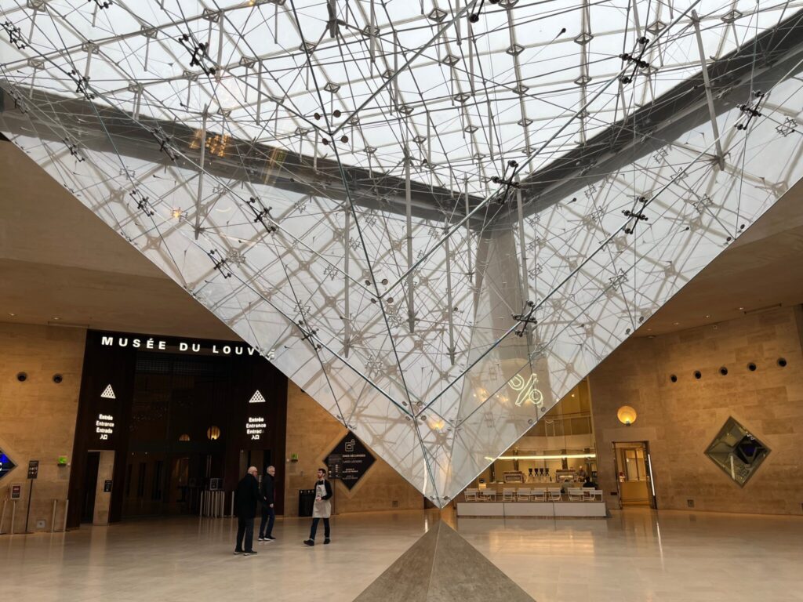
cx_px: 402
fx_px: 603
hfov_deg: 67.3
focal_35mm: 26
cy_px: 301
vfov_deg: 53.1
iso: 40
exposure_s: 1/169
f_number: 1.6
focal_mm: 5.1
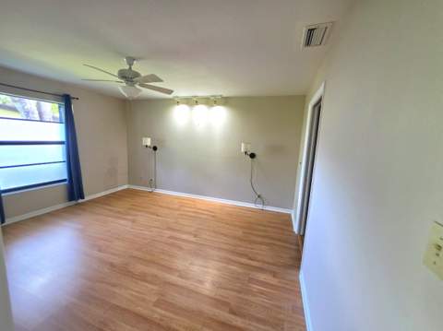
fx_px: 166
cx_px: 222
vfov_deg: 89.8
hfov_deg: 106.2
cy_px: 166
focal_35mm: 13
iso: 160
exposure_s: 1/120
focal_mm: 2.2
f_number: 1.9
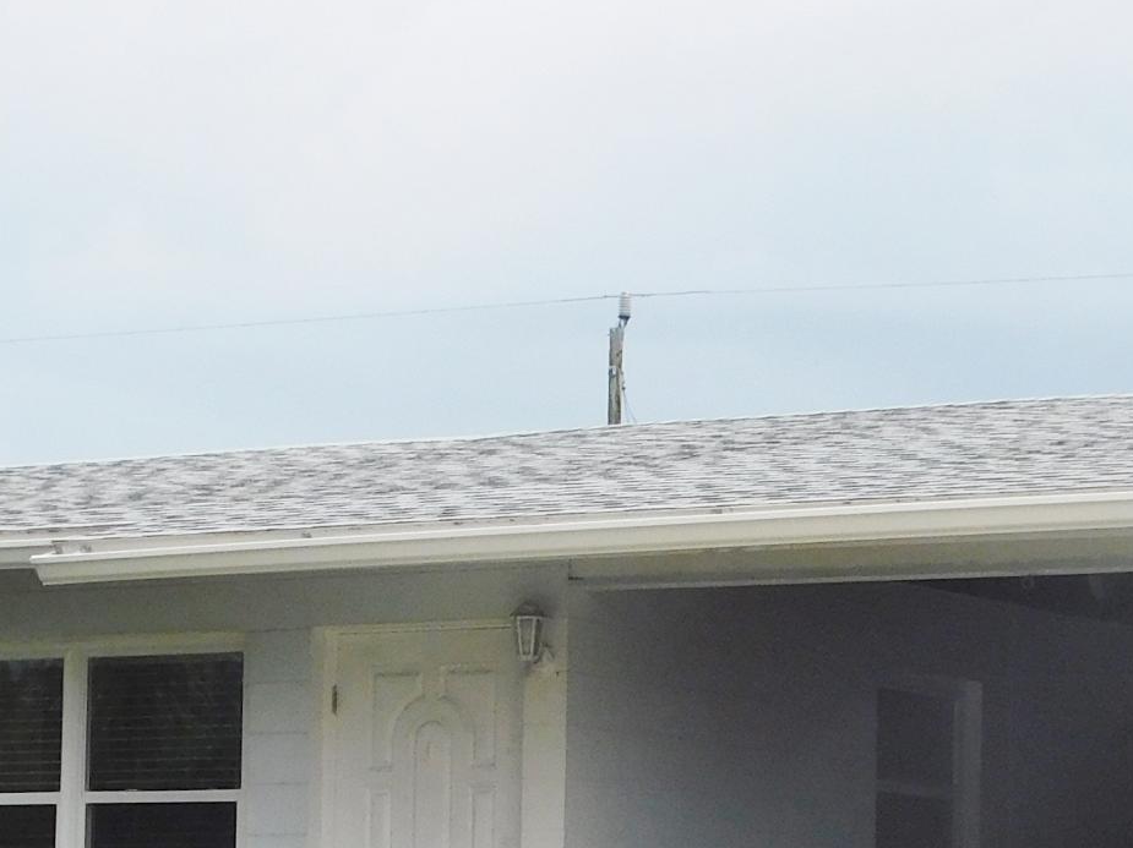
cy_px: 727
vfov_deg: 10.1
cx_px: 514
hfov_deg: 13.5
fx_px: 4777
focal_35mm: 146
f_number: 3.7
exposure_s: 1/1000
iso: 125
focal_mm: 8
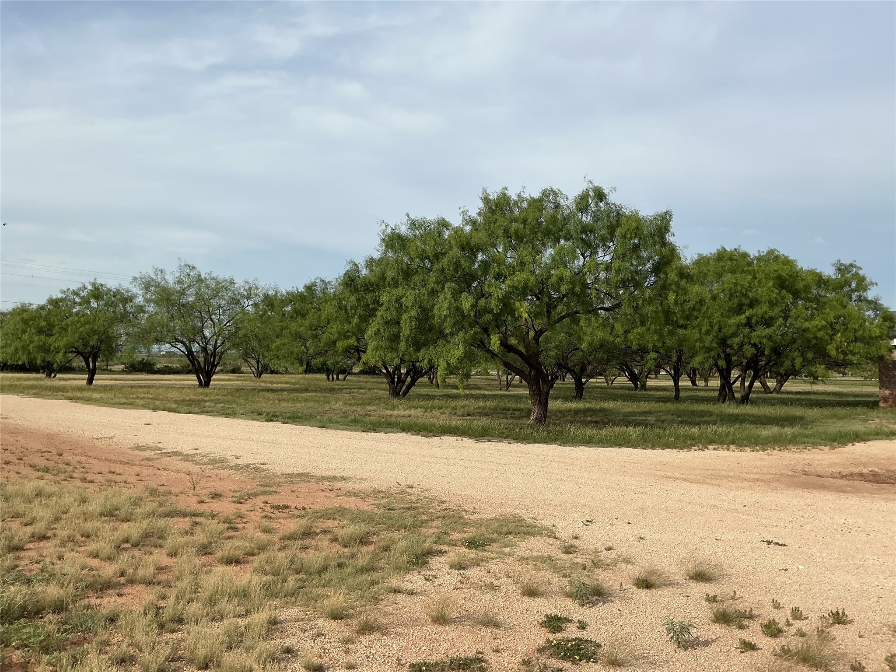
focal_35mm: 29
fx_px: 751
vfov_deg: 48.2
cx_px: 448
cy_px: 336
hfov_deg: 61.7
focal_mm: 3
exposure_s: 1/2427
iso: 25
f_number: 1.8
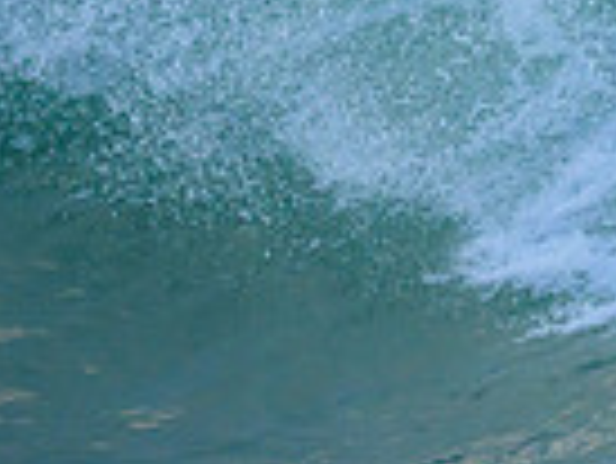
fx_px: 57956
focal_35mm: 3254
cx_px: 1210
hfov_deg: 0.6
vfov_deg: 0.5
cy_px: -160
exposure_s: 1/2000
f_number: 6.3
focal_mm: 800
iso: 1600
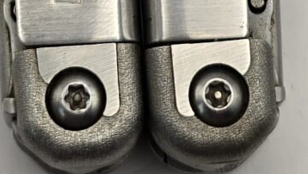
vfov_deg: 6.0
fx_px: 1463
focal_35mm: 179
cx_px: 108
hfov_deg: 12.0
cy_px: -434
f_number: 1.7
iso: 25
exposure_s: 1/180
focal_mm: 6.3
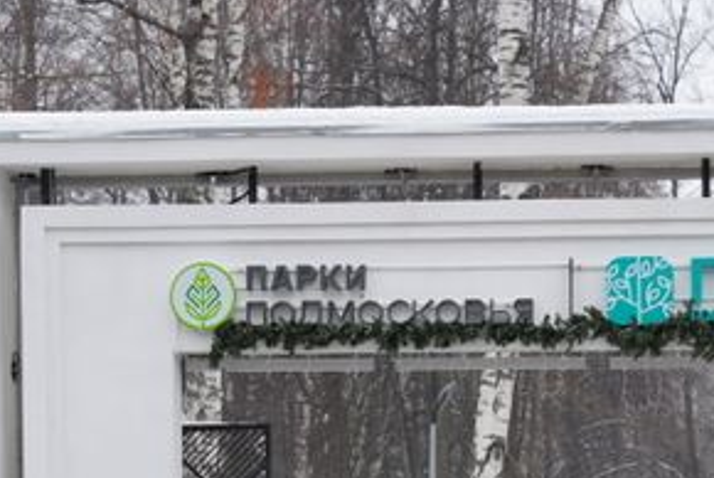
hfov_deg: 12.2
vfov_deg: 8.1
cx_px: 533
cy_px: 554
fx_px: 3335
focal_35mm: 168
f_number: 4.5
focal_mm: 70
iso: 800
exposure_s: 1/500
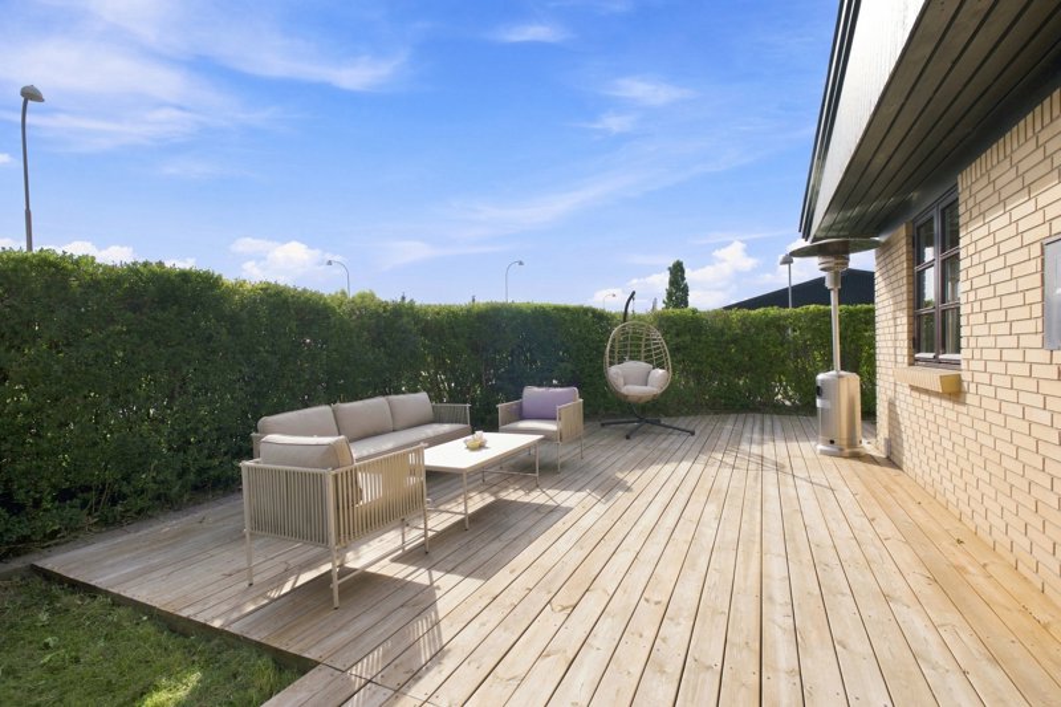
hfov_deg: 100.4
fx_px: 442
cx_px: 530
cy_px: 354
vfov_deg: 77.3
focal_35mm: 15
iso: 200
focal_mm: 10
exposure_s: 1/400
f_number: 8
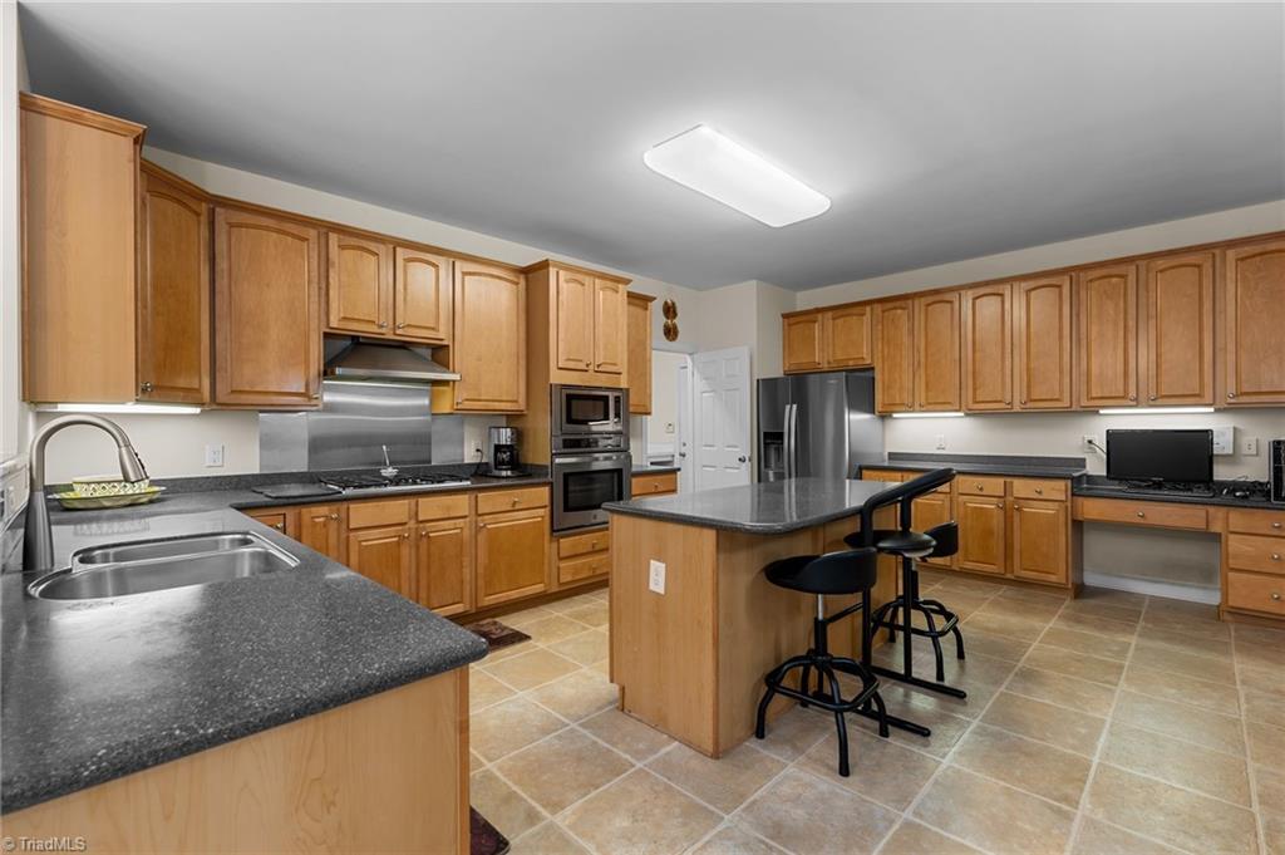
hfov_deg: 100.4
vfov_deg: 77.2
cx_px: 642
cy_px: 428
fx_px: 535
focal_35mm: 15
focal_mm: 15
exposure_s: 1.3
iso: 200
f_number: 7.1
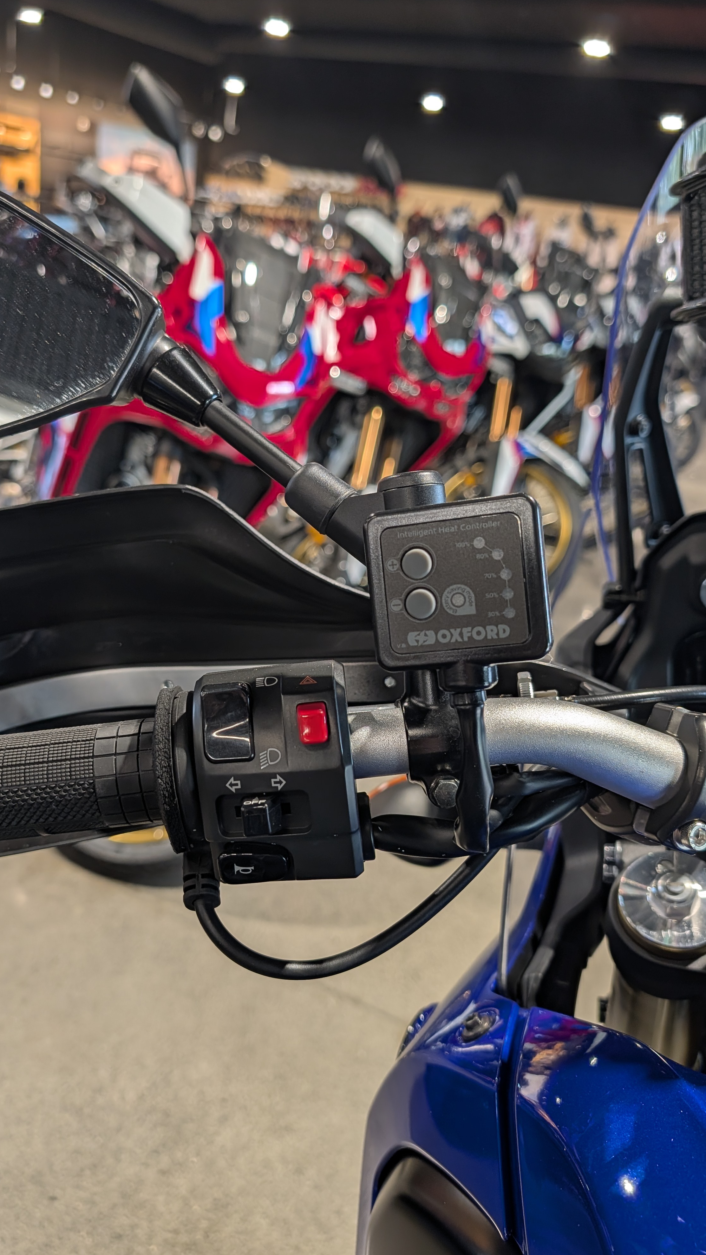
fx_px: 899
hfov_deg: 42.9
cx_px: 339
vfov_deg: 69.9
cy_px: 638
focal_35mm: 27
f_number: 1.68
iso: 82
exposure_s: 1/120
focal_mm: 6.9
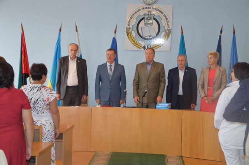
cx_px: 124
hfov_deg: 29.9
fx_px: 466
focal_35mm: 68
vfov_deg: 20.1
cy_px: 82
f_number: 4.8
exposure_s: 1/30
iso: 720
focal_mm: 45
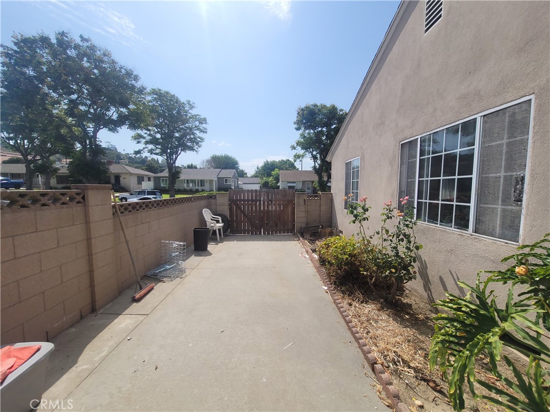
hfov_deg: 106.2
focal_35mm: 13
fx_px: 207
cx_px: 275
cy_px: 206
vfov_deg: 89.9
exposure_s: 1/2797
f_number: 2.2
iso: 64
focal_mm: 2.2
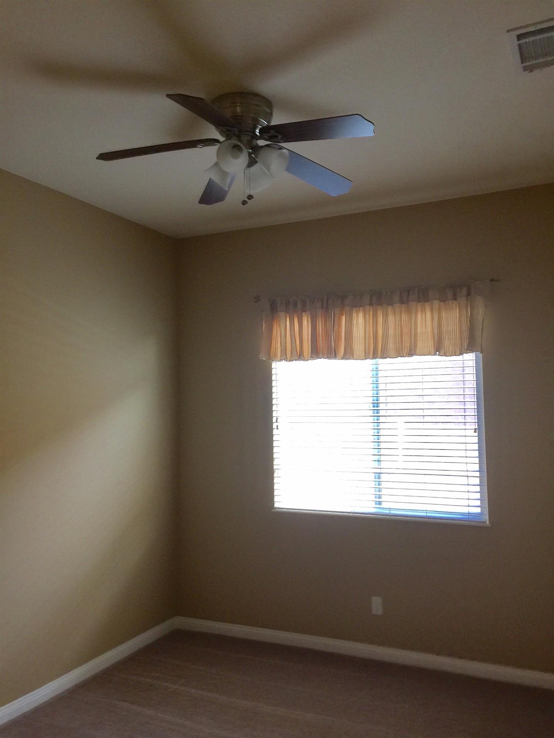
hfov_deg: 48.2
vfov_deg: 61.7
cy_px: 369
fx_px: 619
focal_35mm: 29
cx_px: 277
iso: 40
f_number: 2.2
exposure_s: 1/30
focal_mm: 4.15
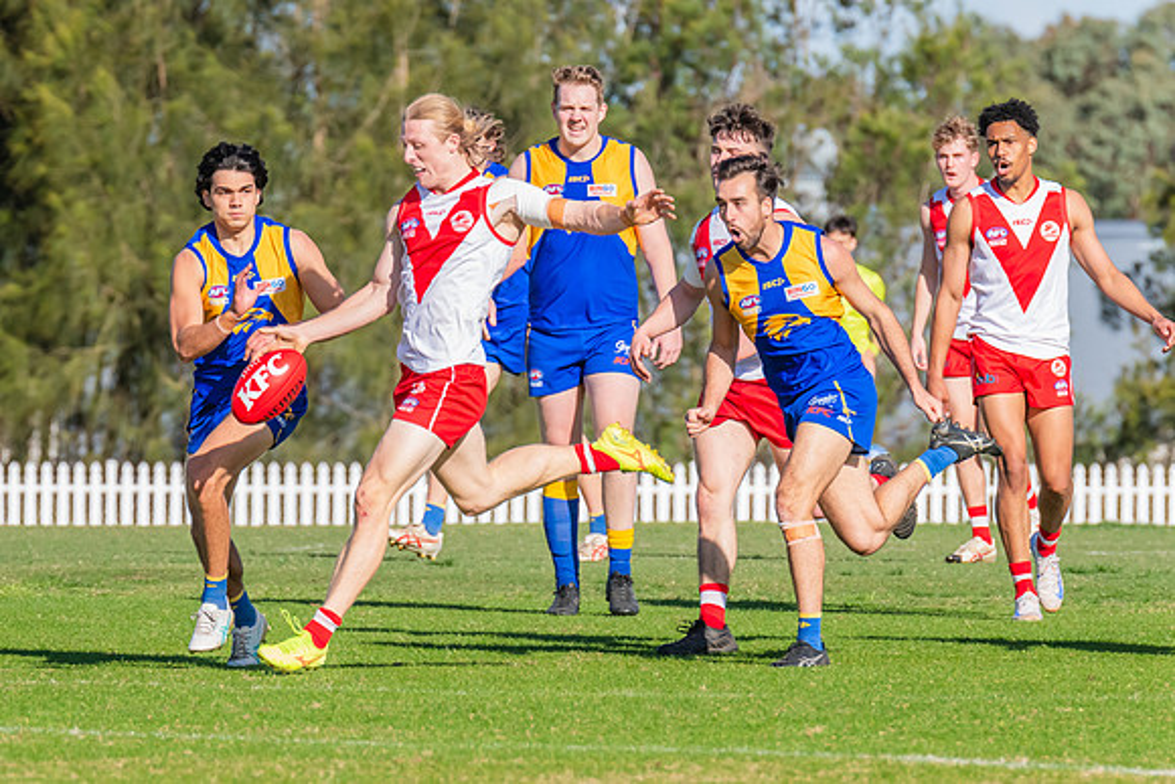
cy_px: 441
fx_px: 20227
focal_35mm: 620
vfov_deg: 2.2
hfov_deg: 3.3
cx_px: 314
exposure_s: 1/1250
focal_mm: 420
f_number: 11
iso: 800
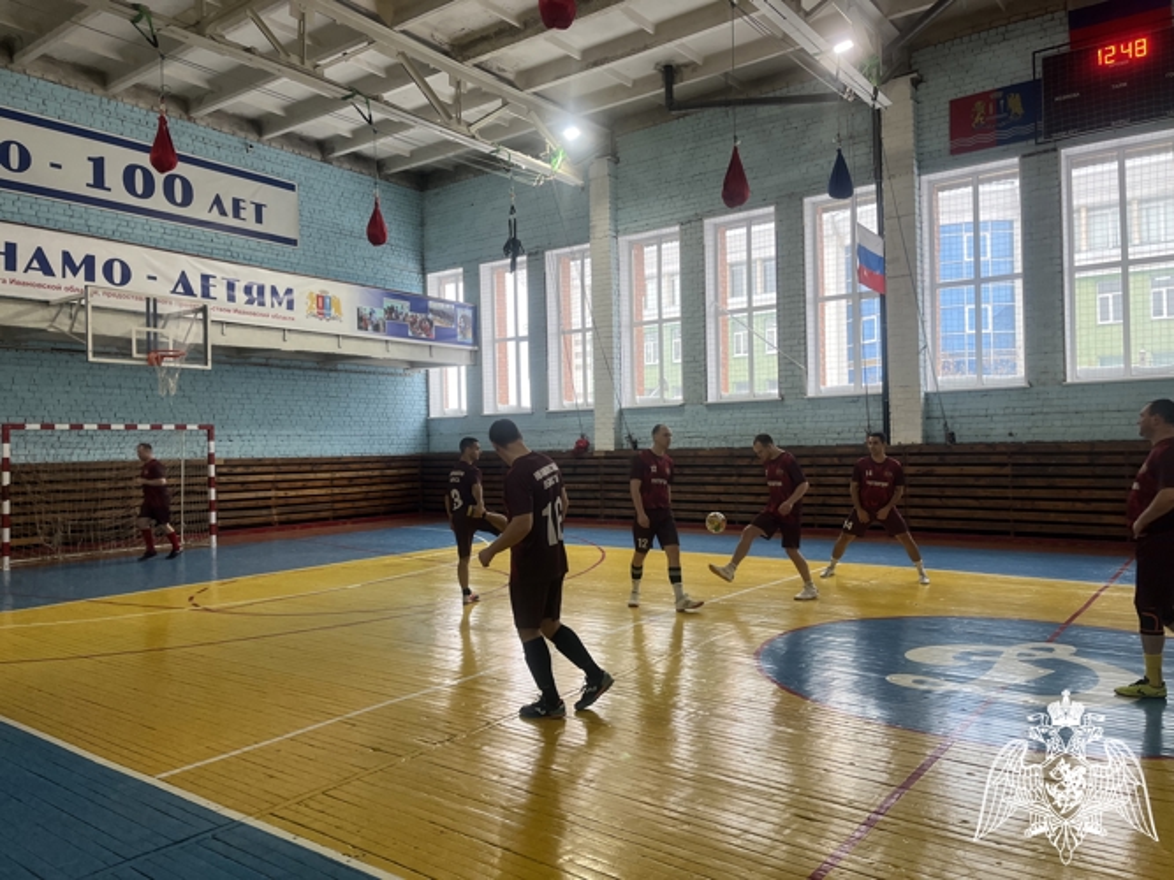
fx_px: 882
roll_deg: +1.2
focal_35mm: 26
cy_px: 440
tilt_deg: -1.7
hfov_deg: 67.3
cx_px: 587
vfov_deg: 53.0
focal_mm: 5.1
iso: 50
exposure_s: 1/100
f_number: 1.6
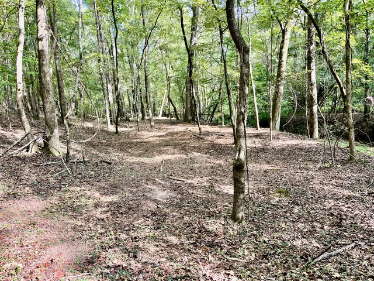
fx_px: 281
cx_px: 187
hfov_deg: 67.3
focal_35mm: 26
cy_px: 140
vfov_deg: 53.1
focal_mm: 5.1
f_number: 1.6
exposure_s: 1/121
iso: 50
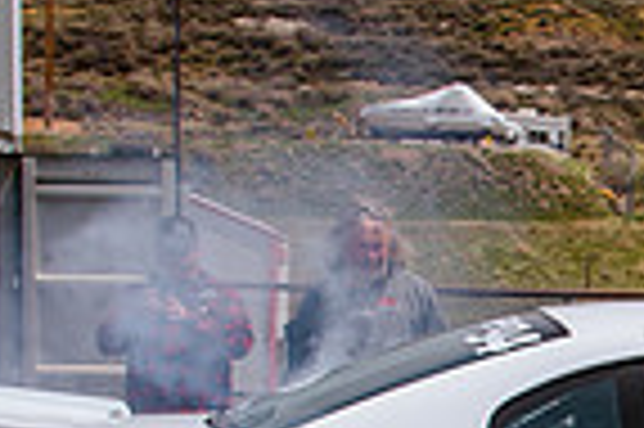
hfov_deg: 13.4
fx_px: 2662
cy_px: 497
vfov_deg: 9.1
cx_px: 767
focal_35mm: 149
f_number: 10
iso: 200
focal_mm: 30
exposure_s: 1/500
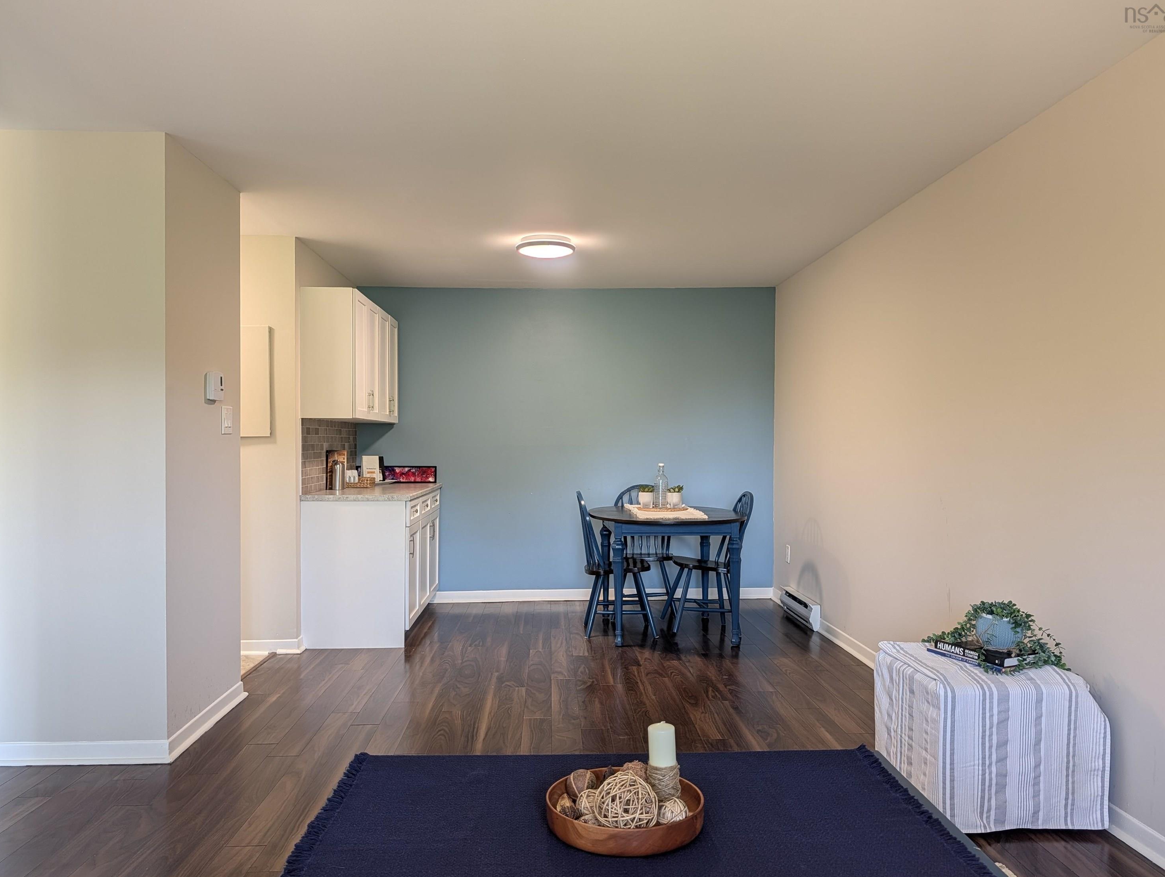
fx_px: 843
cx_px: 586
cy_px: 450
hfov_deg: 69.3
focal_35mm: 25
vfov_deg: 55.0
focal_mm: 6.9
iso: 26
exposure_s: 1/187
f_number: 1.68
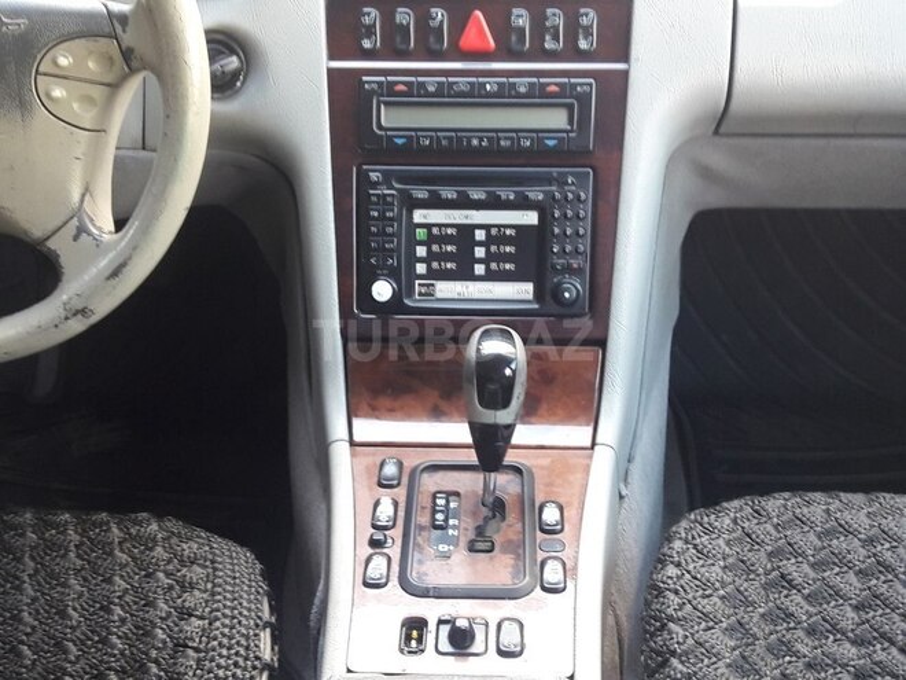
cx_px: 453
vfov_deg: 49.7
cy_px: 340
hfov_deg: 63.4
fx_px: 733
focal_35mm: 28
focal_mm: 3.7
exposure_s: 1/33
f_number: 1.9
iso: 80
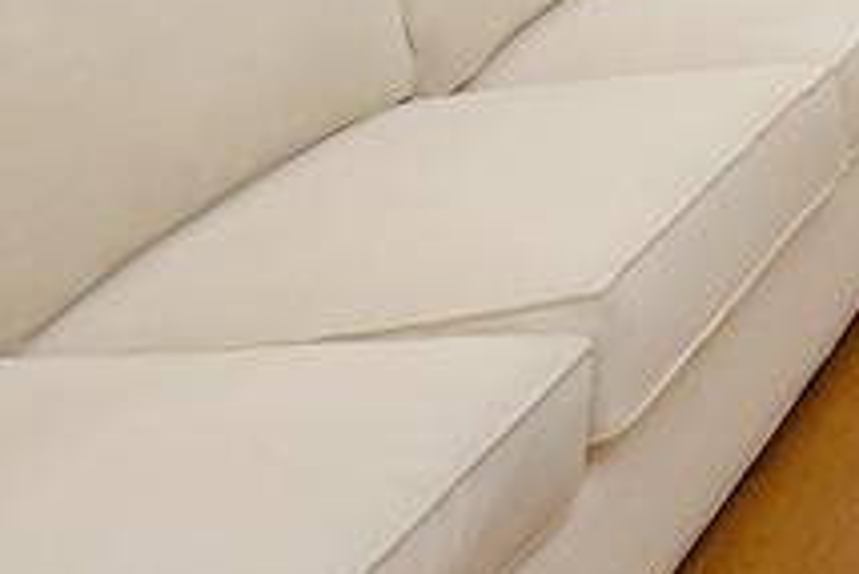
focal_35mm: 67
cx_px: 1509
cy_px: -478
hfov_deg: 21.2
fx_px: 1600
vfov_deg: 16.7
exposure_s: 1/100
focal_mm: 14
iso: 320
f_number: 10
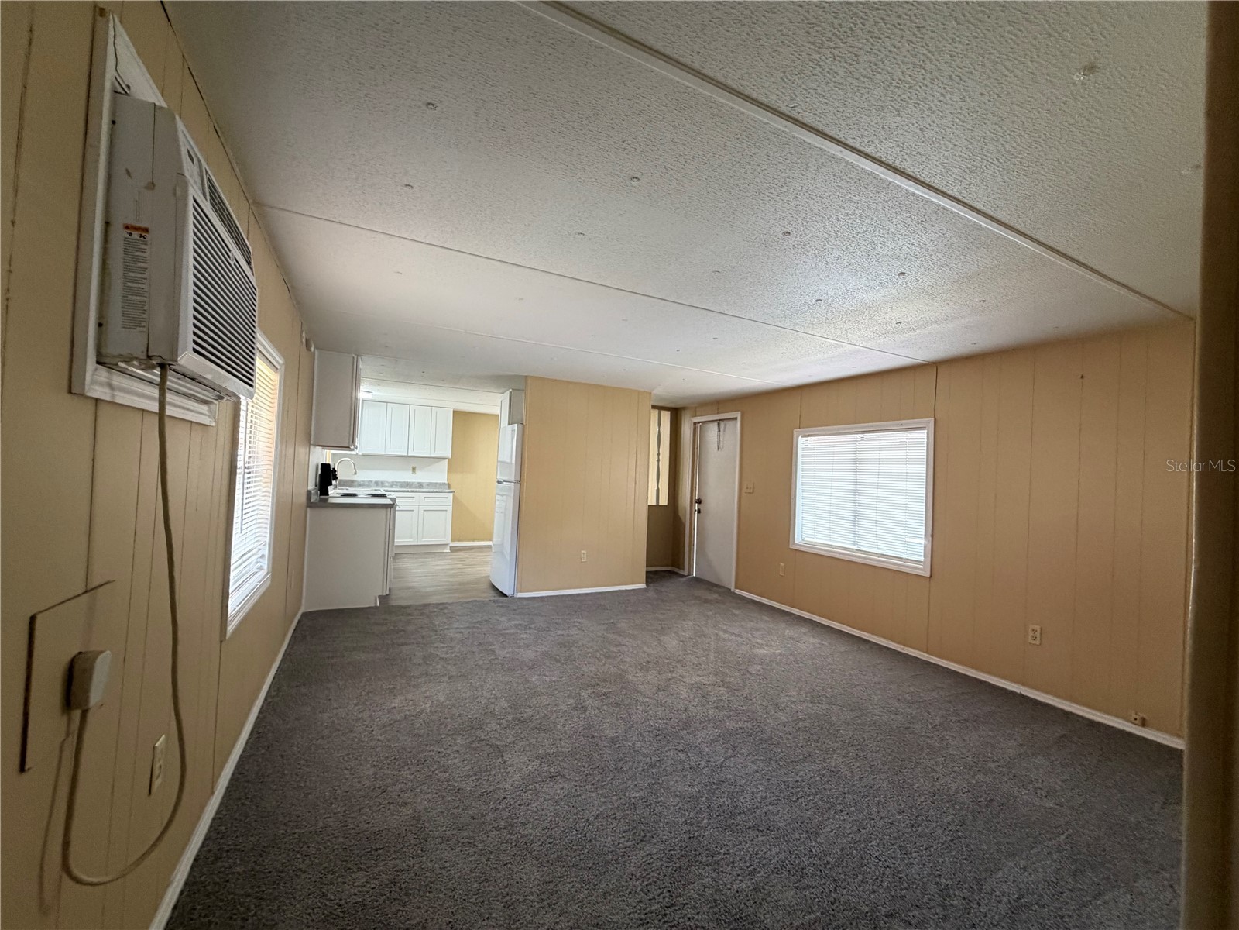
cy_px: 465
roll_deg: -2.4
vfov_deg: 85.7
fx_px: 501
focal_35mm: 14
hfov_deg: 102.1
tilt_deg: +0.6
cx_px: 620
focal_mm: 2.22
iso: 250
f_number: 2.2
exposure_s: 1/60
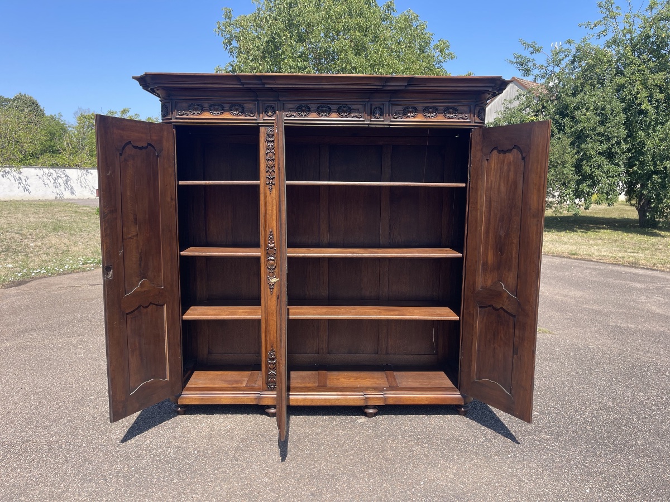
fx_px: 484
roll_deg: -0.1
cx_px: 335
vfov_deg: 54.9
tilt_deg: -8.4
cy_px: 251
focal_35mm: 25
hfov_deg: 69.4
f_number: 1.6
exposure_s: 1/1309
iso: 32
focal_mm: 5.1
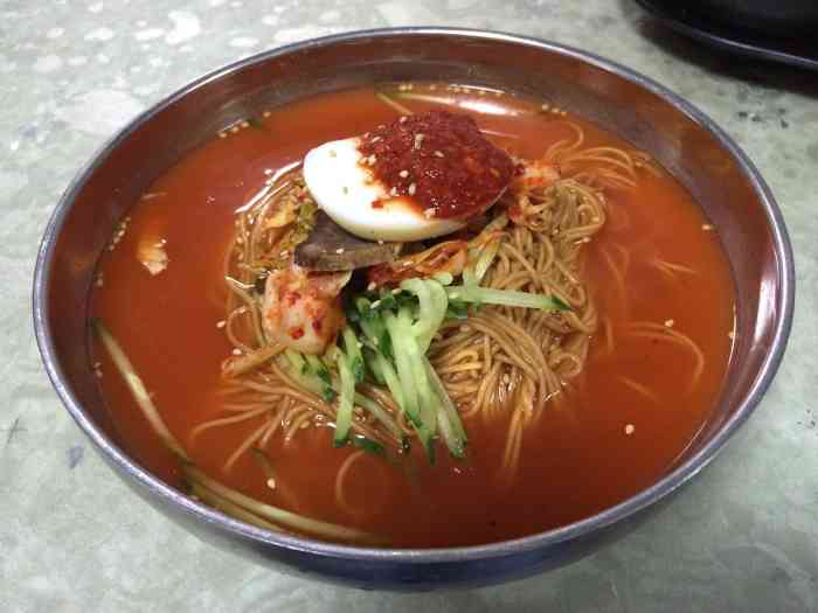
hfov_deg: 61.7
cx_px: 409
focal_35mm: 29
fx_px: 685
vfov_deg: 48.2
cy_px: 306
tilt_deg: -50.5
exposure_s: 1/30
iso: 250
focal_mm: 4.15
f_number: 2.2
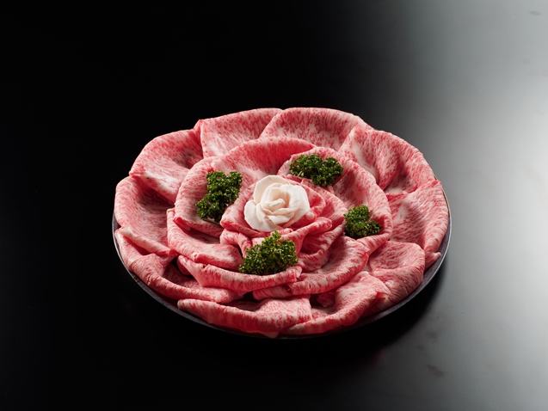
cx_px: 274
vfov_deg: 12.0
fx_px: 1963
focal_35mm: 124
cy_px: 206
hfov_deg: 15.9
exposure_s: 1/200
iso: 200
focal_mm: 62
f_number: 8
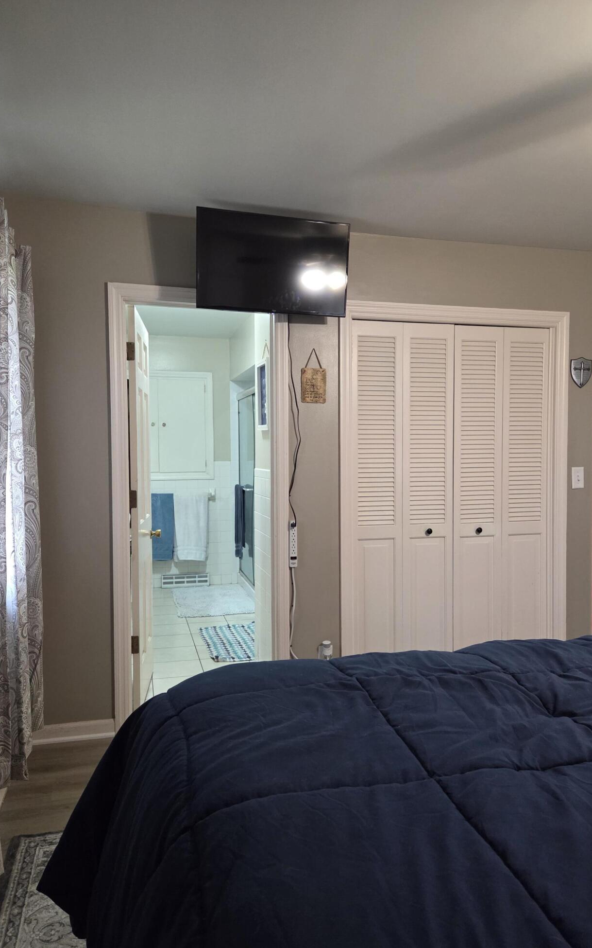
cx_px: 306
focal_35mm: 25
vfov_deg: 72.5
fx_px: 645
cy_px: 486
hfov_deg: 49.3
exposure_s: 1/120
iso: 1000
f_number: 1.8
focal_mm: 5.4
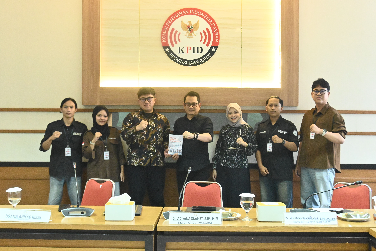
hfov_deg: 43.0
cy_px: 126
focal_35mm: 46
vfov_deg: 29.4
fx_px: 478
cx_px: 188
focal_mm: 30.5
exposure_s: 1/80
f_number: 6.3
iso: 6400
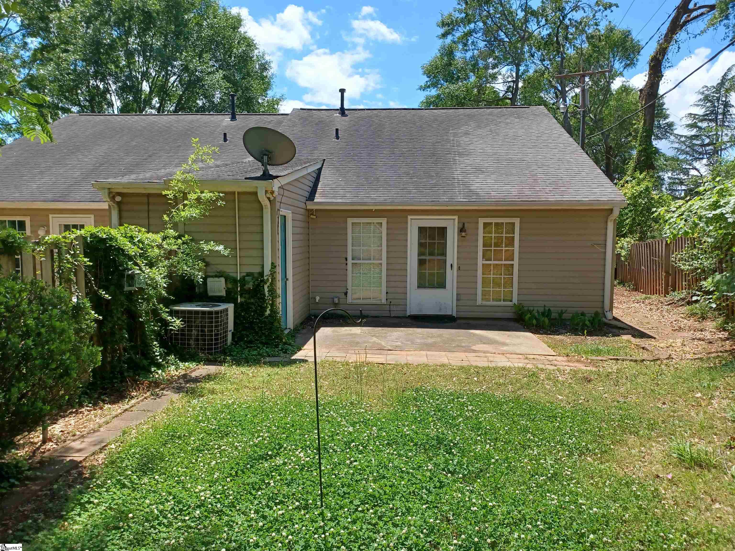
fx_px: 531
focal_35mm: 25
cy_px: 276
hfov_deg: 69.4
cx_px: 368
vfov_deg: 54.9
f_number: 1.8
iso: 32
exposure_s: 1/307
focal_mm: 4.6
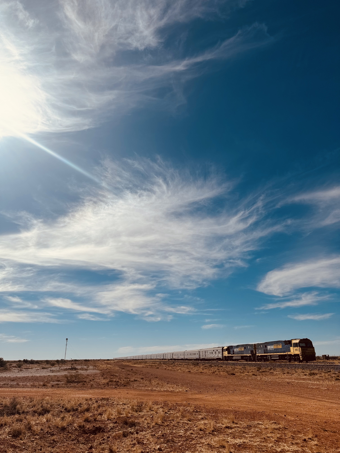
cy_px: 226
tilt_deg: +21.4
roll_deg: +0.1
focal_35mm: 24
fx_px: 314
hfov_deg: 56.8
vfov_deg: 71.6
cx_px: 170
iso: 80
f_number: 1.78
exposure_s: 1/20000
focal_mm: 6.76
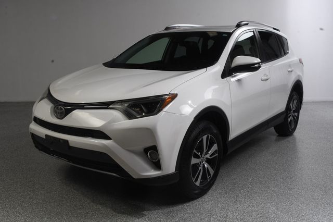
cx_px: 166
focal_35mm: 34
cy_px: 111
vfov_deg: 38.8
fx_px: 314
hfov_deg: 55.8
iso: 100
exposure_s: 1/160
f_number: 14
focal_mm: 23
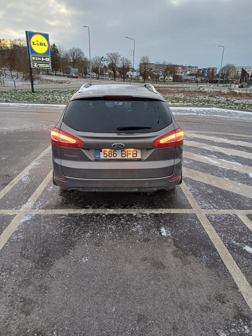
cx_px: 126
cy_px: 168
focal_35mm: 25
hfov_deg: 54.9
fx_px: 243
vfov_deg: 69.4
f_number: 1.8
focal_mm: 4.65
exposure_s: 1/50
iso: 250
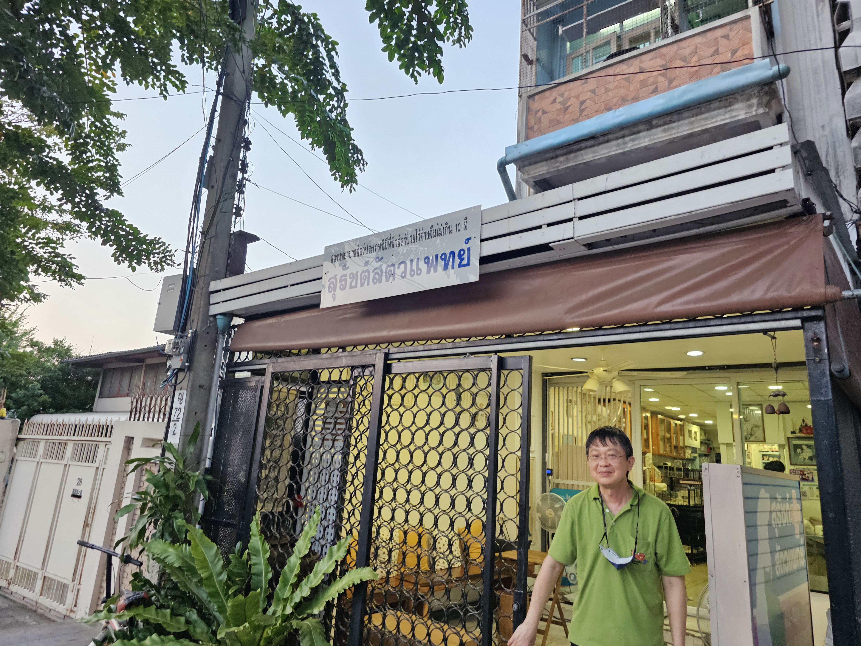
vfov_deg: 58.9
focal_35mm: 23
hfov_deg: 73.9
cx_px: 430
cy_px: 323
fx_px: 572
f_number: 1.7
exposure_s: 1/100
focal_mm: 6.3
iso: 320
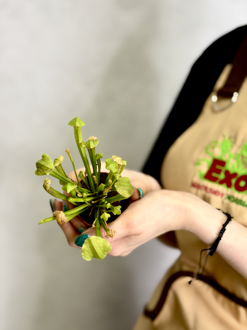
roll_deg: -4.3
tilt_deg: -11.4
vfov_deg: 39.7
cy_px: 165
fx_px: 457
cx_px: 124
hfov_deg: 30.3
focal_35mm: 48
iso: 50
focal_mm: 6.76
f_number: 1.78
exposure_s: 1/121
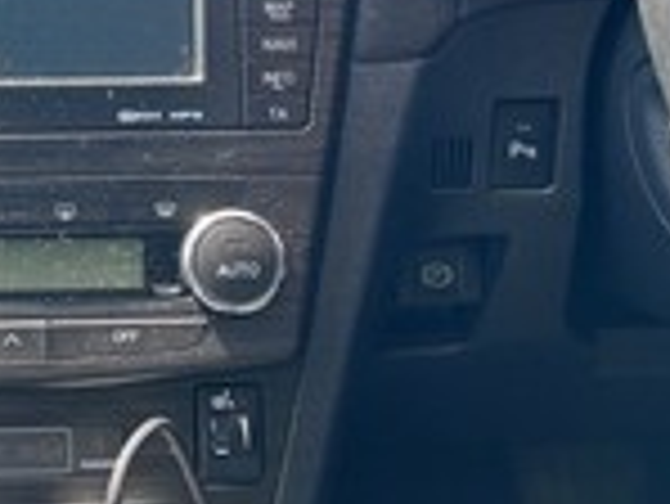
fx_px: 1182
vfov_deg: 23.6
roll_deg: +2.1
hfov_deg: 29.9
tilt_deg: -15.4
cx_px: 31
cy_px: 90
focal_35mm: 61
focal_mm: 5.7
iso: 40
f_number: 1.5
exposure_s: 1/212
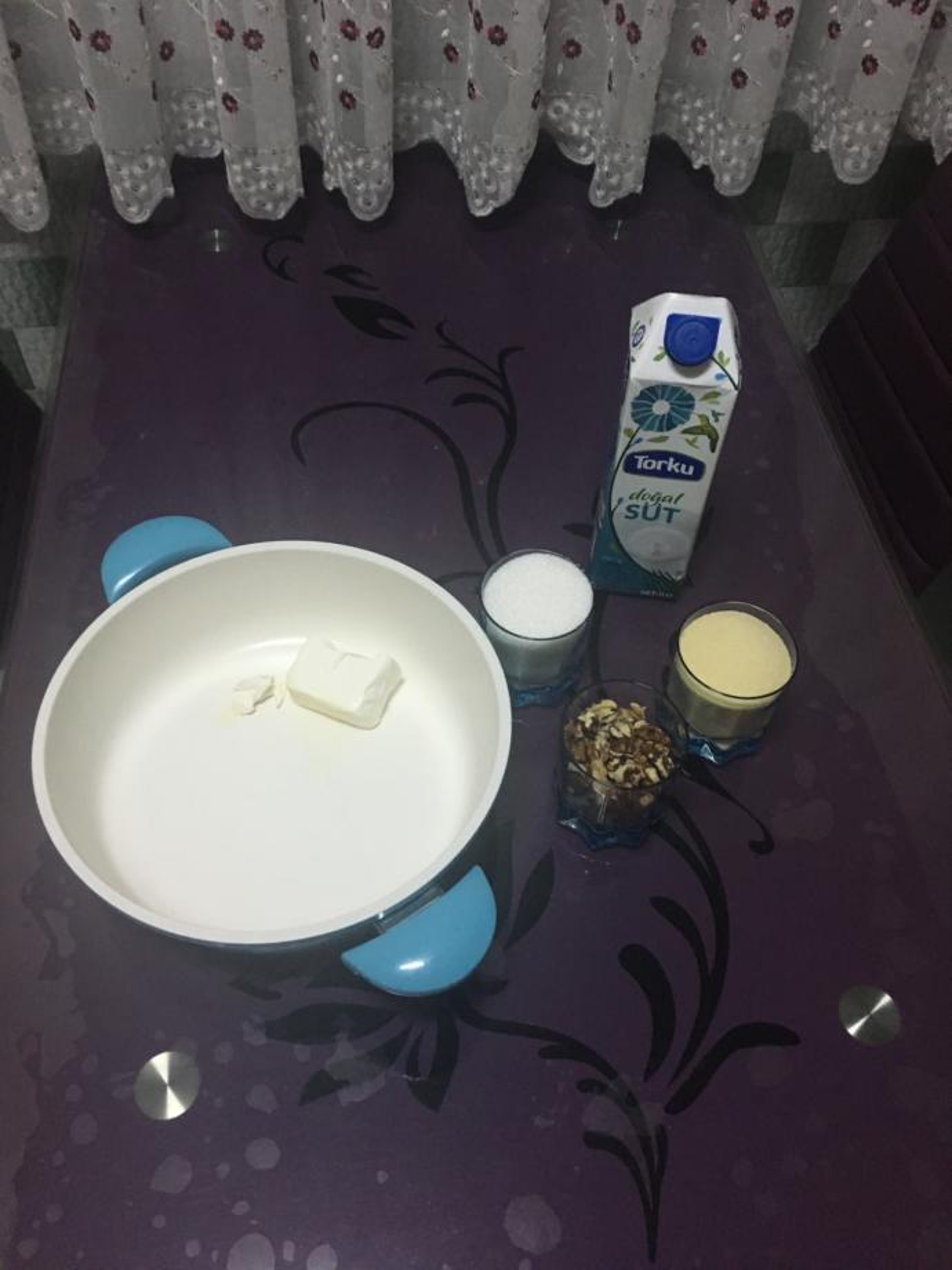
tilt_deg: -52.8
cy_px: 635
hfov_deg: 48.2
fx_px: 1063
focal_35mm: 29
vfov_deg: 61.7
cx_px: 476
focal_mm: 4.15
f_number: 2.2
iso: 200
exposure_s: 1/17
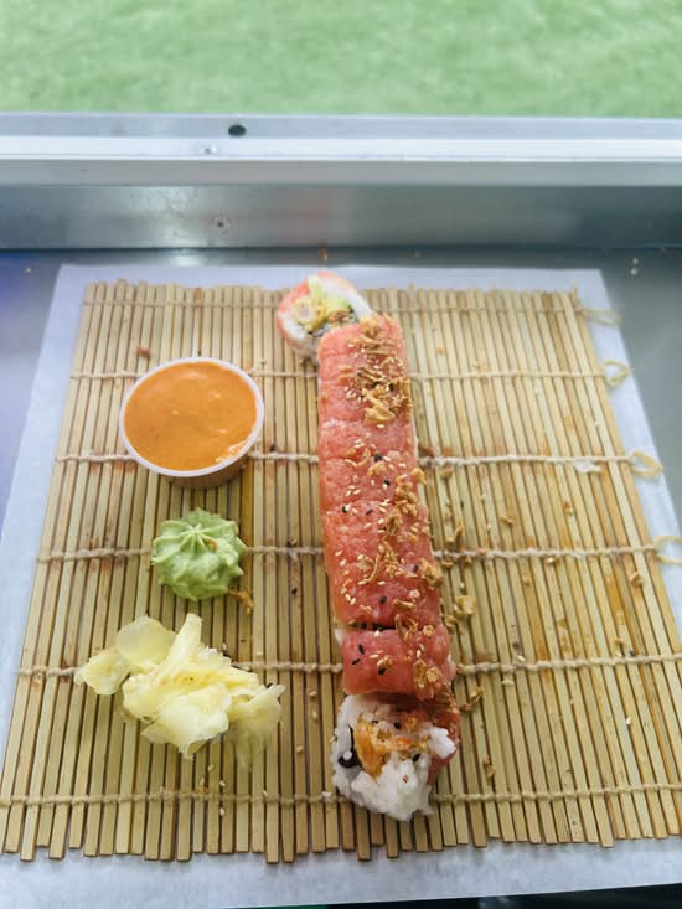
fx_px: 683
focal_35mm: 26
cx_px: 341
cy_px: 454
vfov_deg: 67.3
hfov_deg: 53.1
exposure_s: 1/60
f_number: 1.5
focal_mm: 5.7
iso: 100
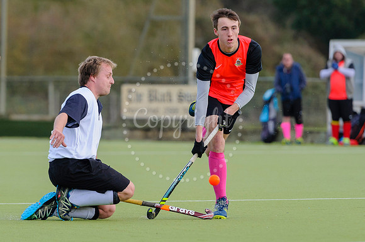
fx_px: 4230
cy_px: 126
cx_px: 179
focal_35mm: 418
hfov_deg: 4.9
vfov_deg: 3.3
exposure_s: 1/1600
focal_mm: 200
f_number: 3.2
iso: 400
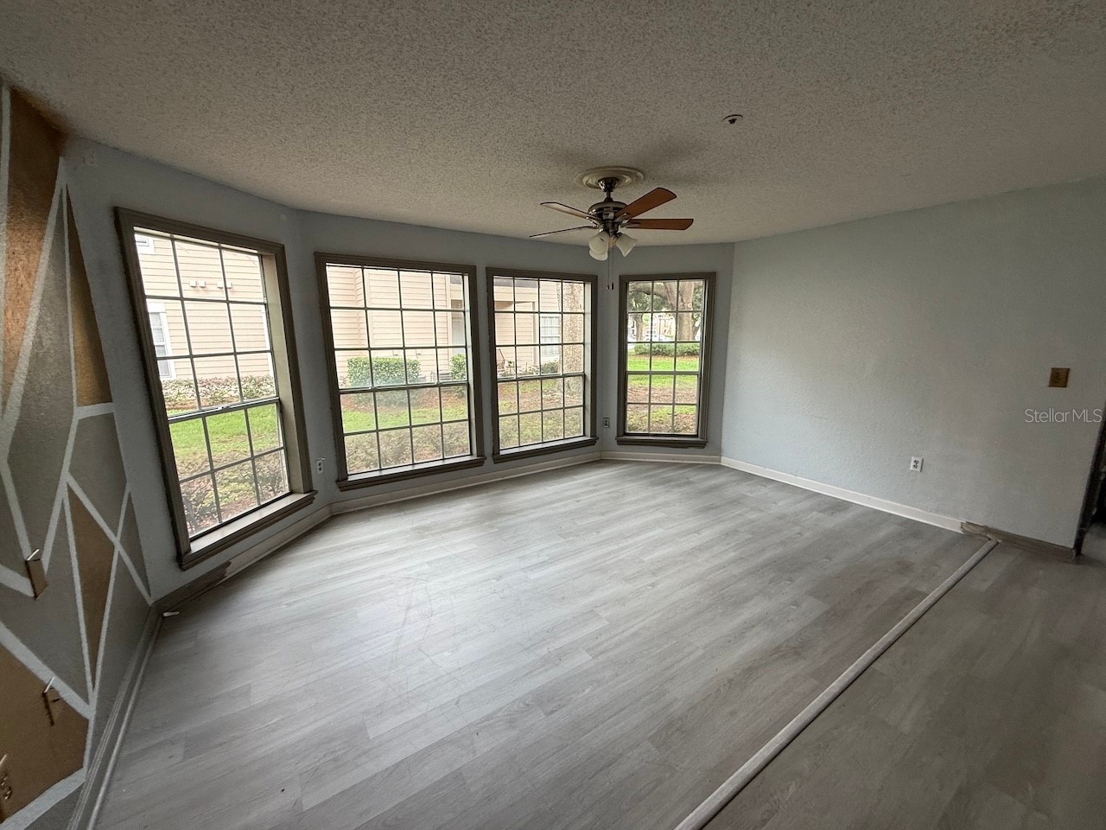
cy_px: 415
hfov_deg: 102.1
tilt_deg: -10.5
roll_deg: +2.2
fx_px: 447
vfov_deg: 85.7
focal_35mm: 14
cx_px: 553
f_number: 2.2
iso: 100
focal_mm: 2.22
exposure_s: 1/99
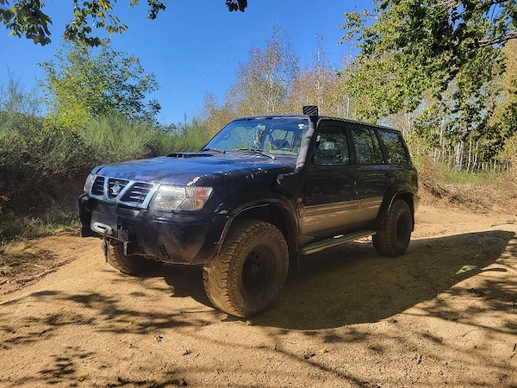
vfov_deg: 53.1
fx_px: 388
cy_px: 194
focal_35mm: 26
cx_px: 258
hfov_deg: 67.3
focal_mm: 5.4
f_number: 1.8
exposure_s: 1/909
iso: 40
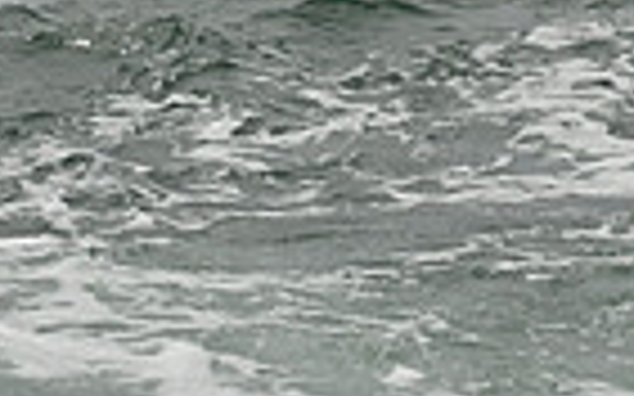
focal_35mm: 294
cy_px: -814
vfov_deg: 4.3
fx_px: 5078
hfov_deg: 7.1
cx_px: 92
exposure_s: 1/1250
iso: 320
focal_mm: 70
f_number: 11
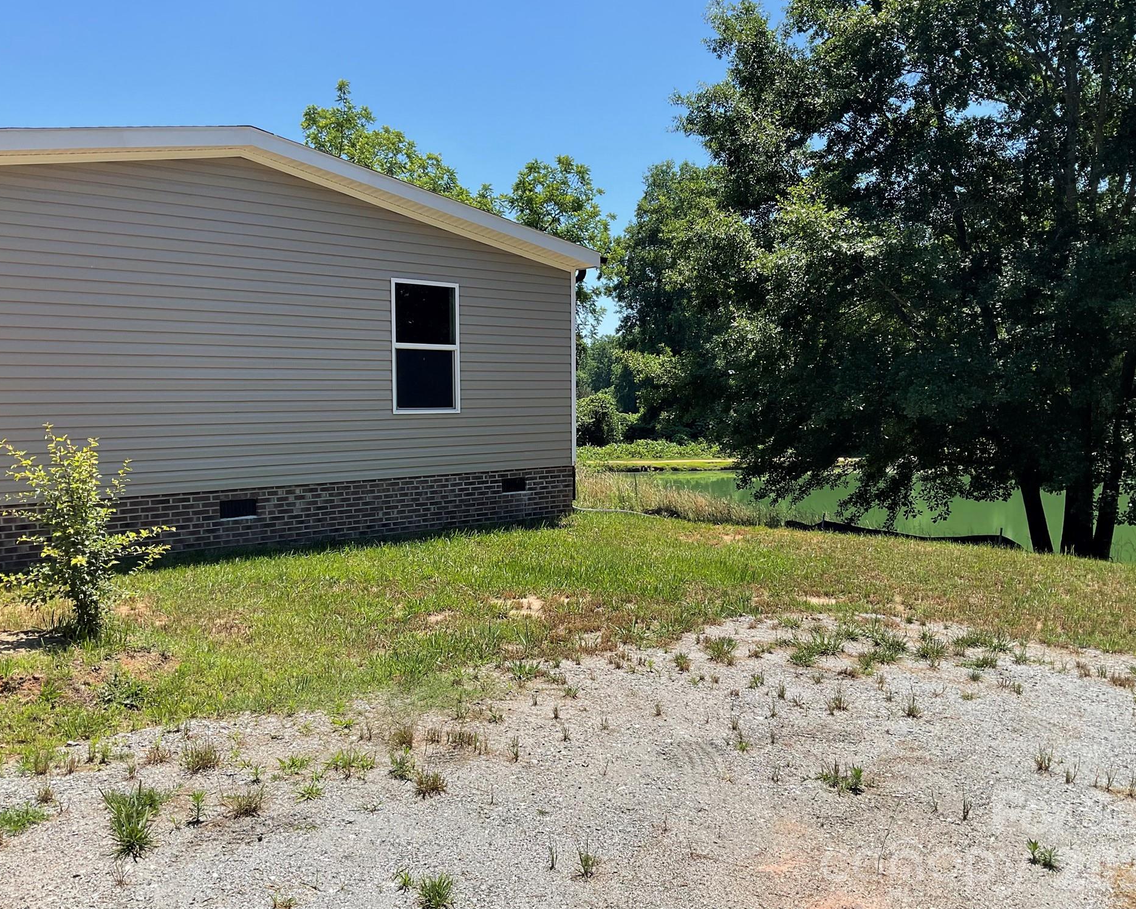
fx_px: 1042
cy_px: 444
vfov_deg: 47.1
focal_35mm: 31
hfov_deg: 57.2
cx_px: 564
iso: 16
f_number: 1.8
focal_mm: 3
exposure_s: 1/1195
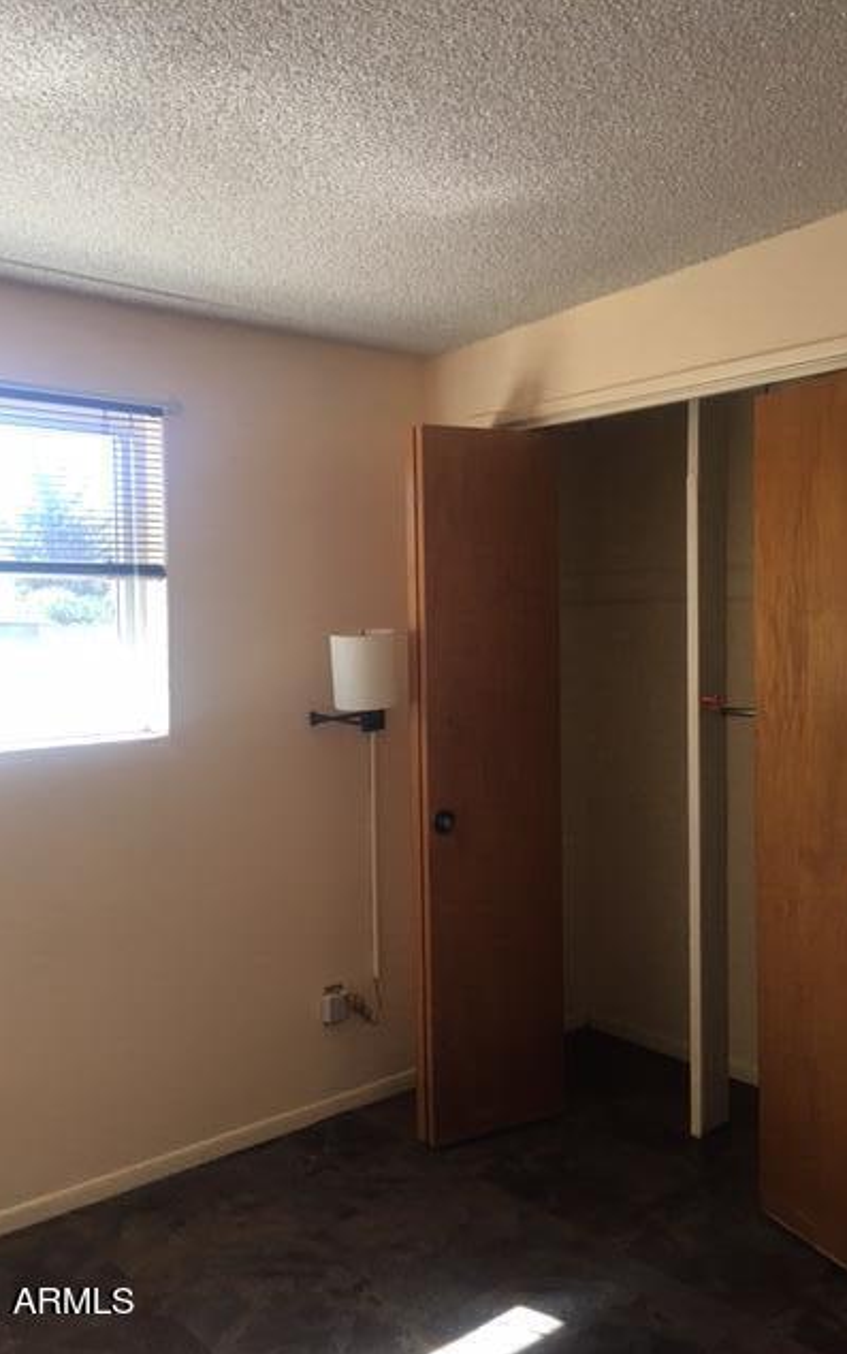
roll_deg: +0.0
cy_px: 678
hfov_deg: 40.6
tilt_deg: -2.5
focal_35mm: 31
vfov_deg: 61.2
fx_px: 1145
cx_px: 425
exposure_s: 1/30
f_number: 2.2
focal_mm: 4.15
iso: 25
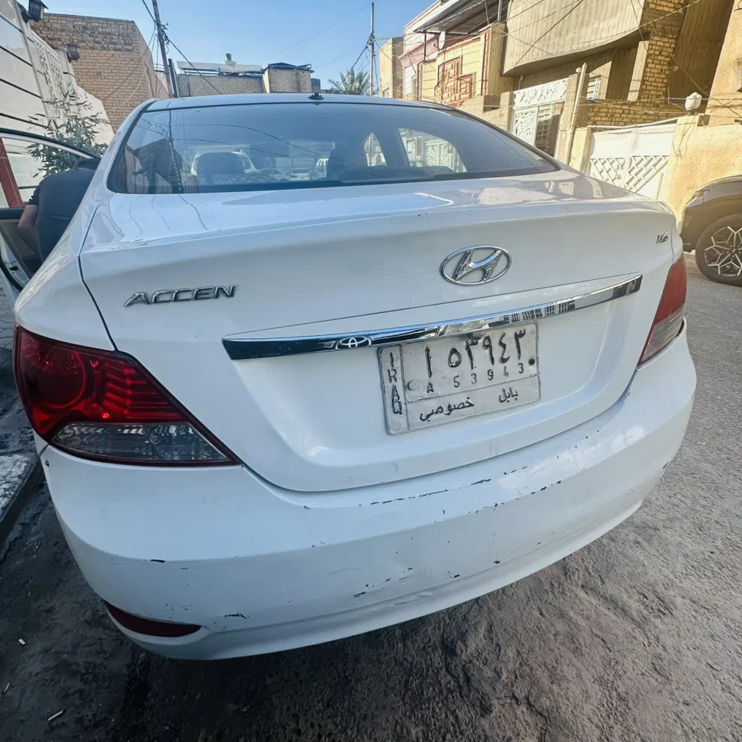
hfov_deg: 84.0
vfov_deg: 83.9
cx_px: 372
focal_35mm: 17
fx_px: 412
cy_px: 349
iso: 40
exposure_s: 1/412
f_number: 2.2
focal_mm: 2.22
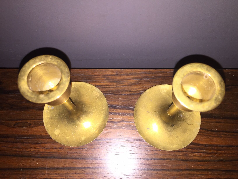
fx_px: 199
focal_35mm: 29
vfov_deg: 48.2
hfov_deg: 61.7
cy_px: 90
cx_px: 119
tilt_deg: -72.5
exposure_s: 1/51
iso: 32
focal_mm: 4.15
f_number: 2.2
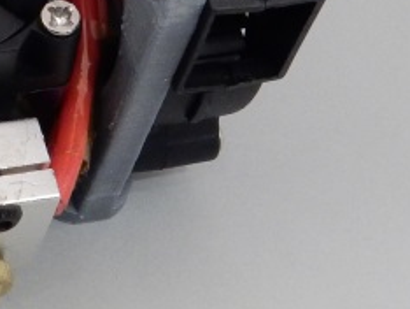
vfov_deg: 9.8
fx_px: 1743
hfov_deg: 13.1
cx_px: -74
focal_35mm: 147
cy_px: -174
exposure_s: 1/20
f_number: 4.2
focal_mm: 7.6
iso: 400
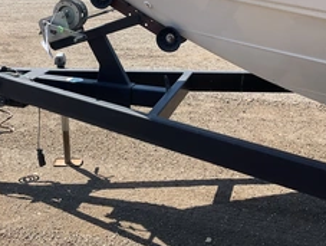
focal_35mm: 51
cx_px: 141
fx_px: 481
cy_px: 73
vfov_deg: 28.4
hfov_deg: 37.4
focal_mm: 3
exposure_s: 1/804
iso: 25
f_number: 1.8
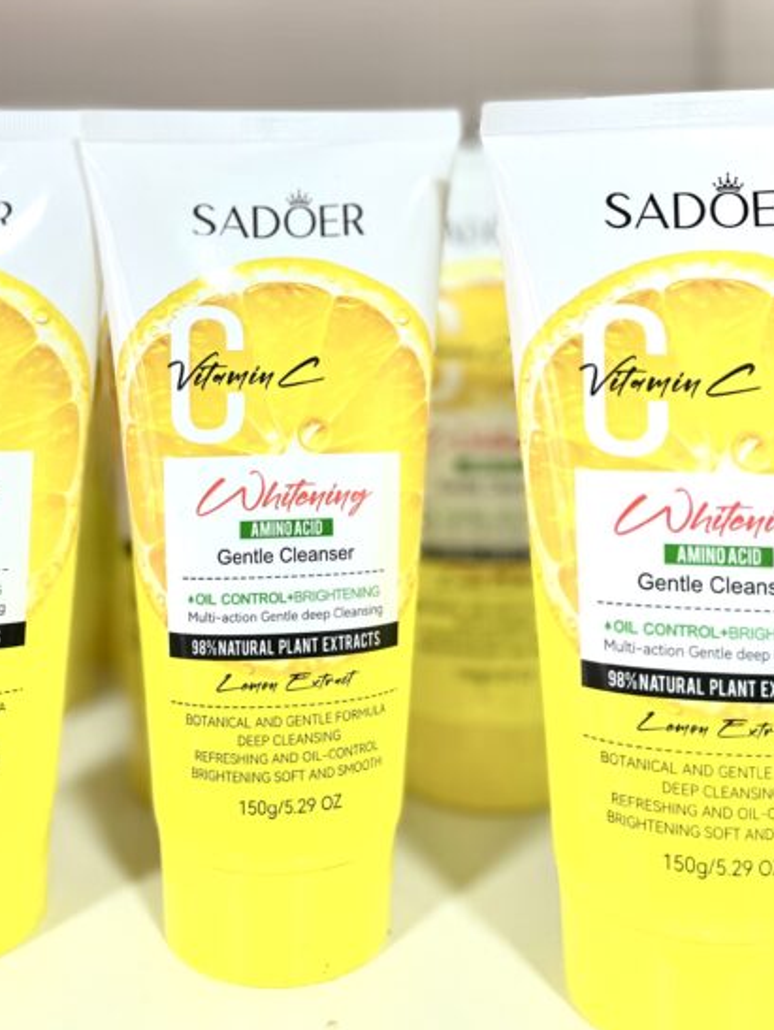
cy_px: 311
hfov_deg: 37.6
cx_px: 311
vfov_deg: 47.8
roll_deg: +2.1
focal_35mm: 38
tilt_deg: -1.8
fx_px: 1132
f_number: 1.6
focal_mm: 4.2
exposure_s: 1/60
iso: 125
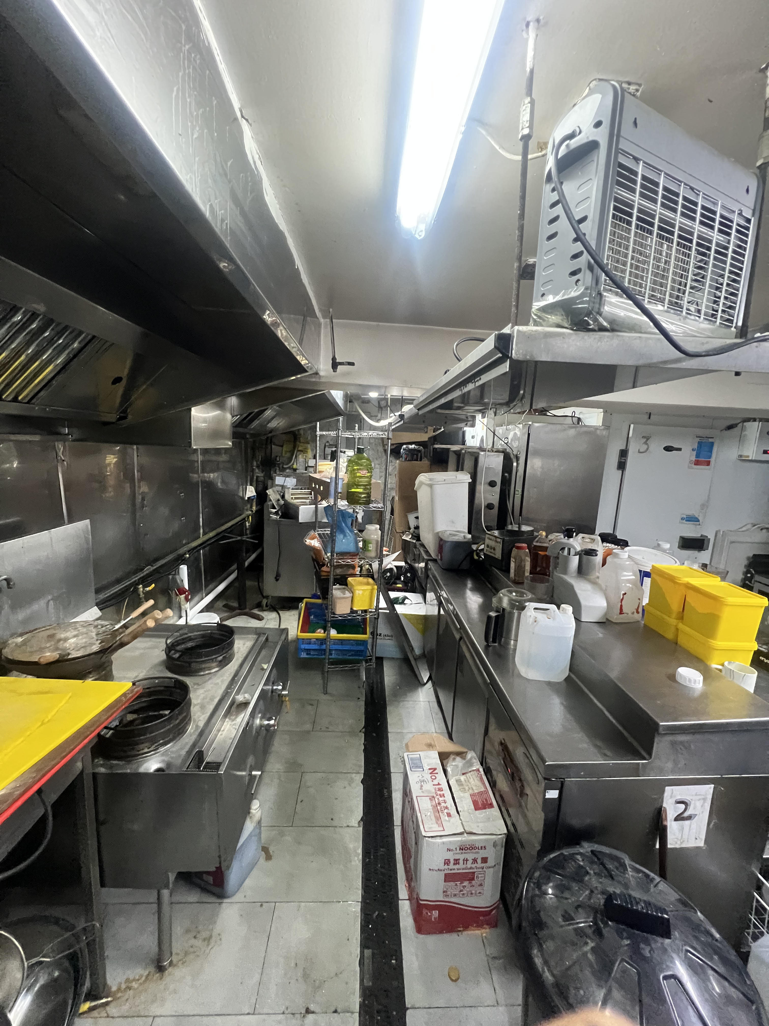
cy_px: 513
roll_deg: -3.1
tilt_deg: -10.7
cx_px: 384
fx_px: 385
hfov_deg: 89.9
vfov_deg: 106.2
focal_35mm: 13
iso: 640
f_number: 1.8
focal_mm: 1.57
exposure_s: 1/50
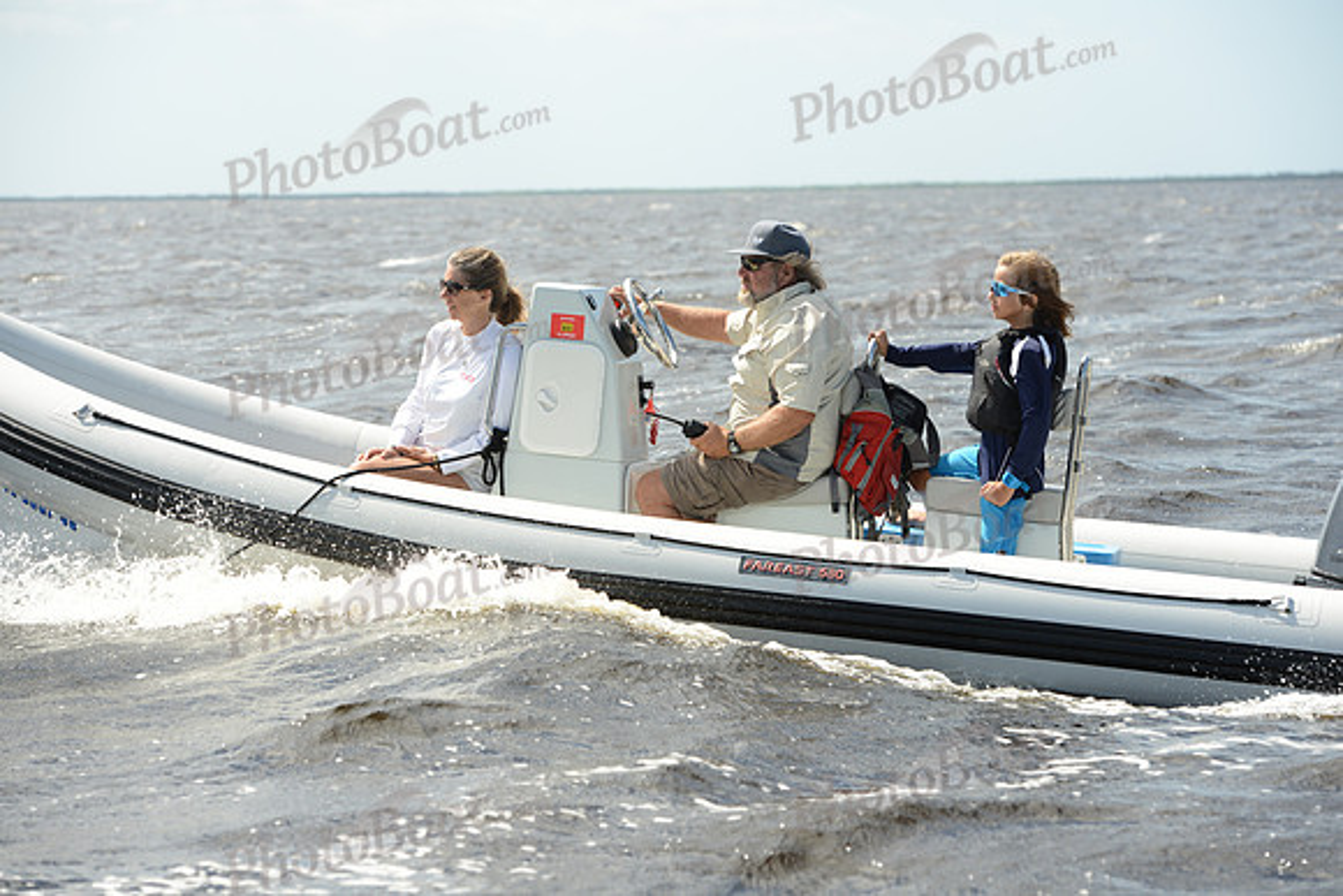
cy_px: 448
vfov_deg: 11.2
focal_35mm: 122
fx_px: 4552
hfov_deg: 16.8
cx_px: 672
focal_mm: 122
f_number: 7.1
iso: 250
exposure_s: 1/1000
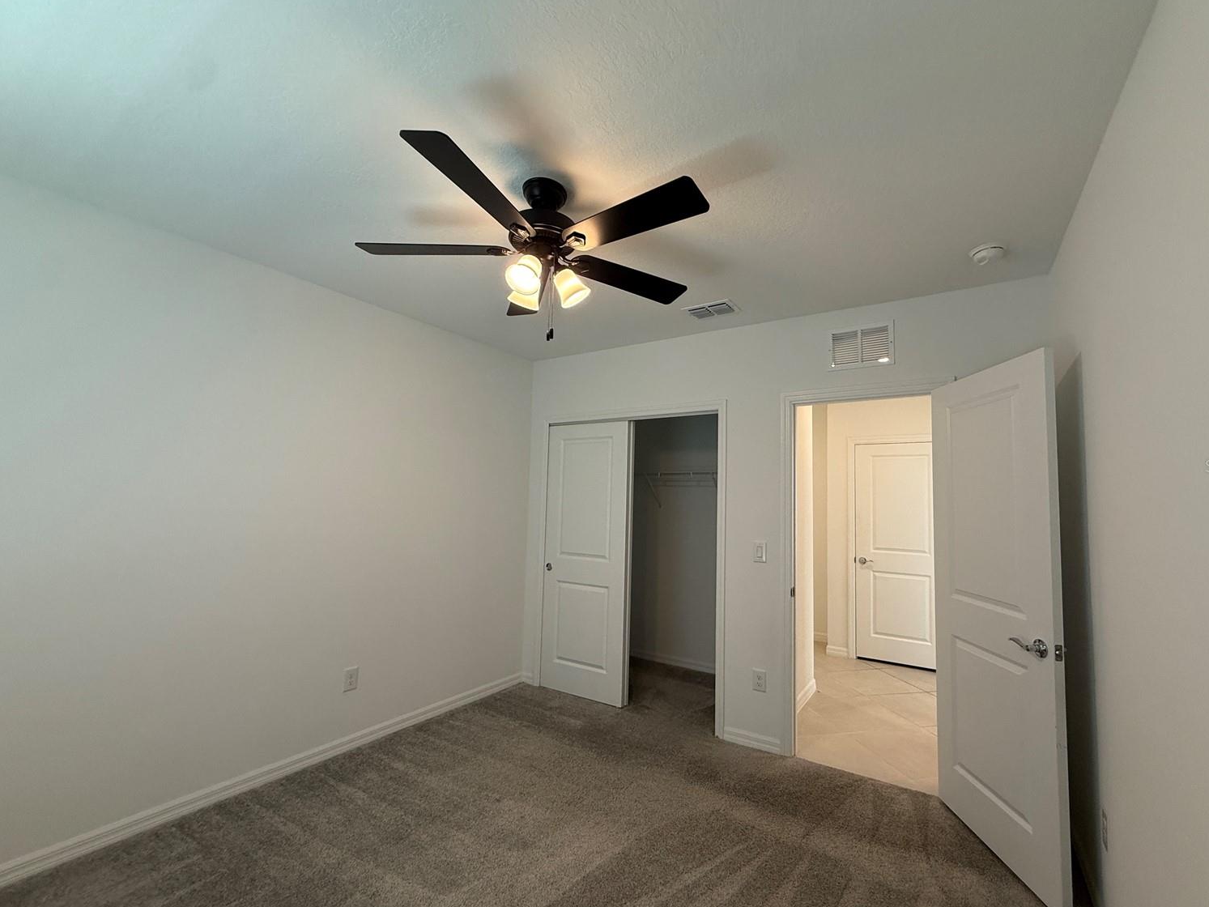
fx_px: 524
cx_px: 634
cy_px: 466
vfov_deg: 81.7
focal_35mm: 15
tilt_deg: +5.0
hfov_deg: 98.1
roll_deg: -1.1
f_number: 2.2
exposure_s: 1/120
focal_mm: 2.22
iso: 200
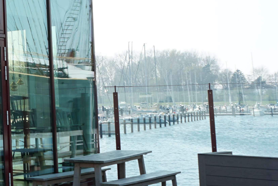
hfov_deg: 18.3
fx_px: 788
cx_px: -110
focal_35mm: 102
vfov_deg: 13.2
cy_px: -12
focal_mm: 28
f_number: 8
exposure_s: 1/125
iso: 100
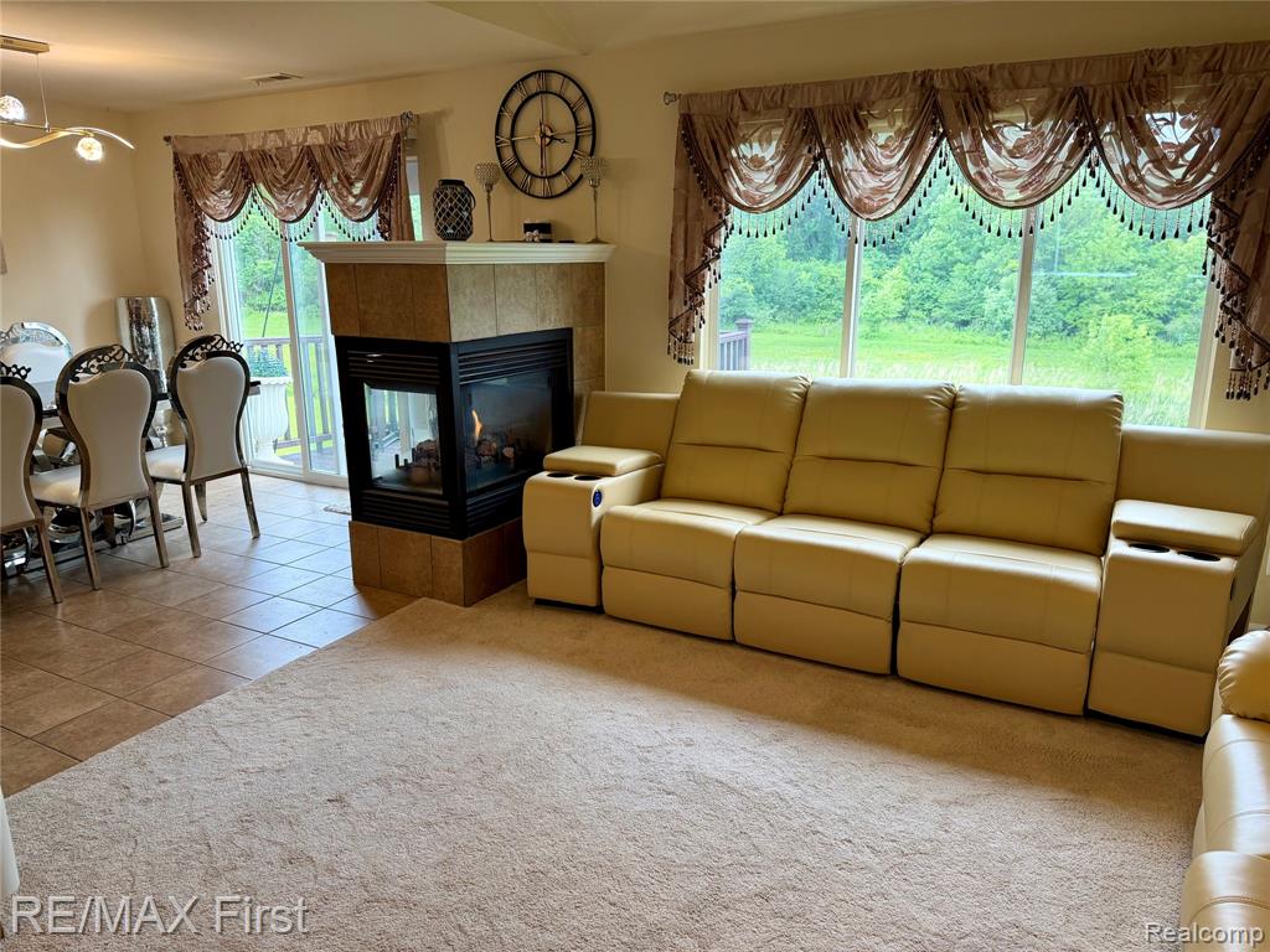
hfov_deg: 71.6
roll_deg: +0.9
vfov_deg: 56.8
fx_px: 881
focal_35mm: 24
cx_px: 635
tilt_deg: -14.3
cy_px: 476
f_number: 1.78
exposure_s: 1/120
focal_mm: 6.76
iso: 125
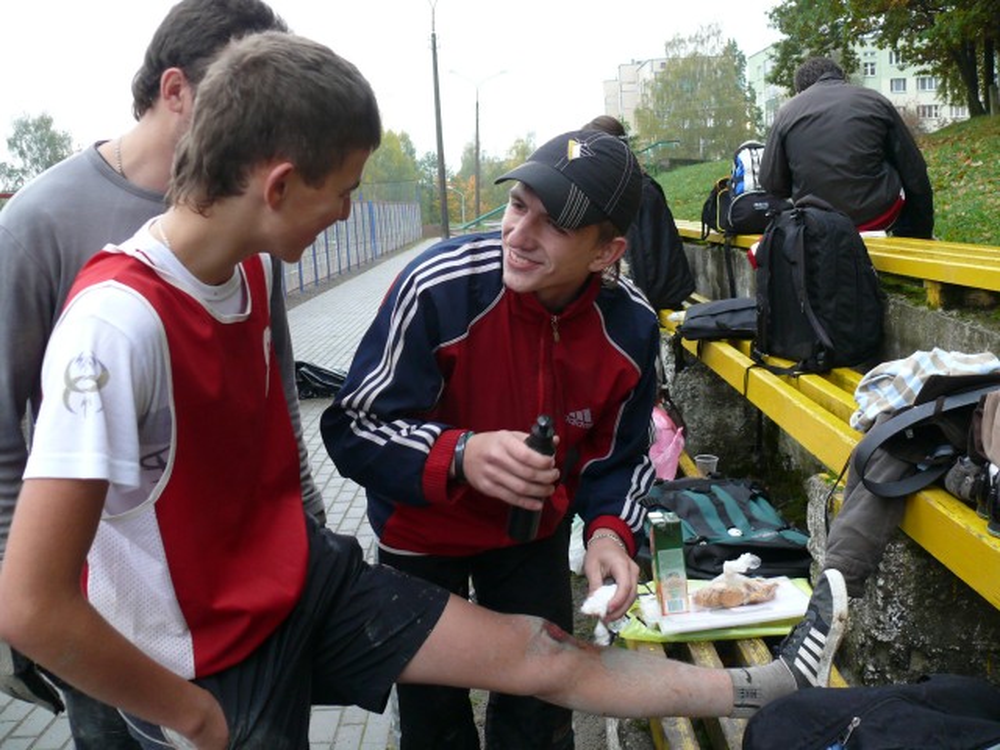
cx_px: 500
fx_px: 1011
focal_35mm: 35
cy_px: 375
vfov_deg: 40.7
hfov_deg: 52.6
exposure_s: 1/60
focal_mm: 7.4
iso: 200
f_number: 2.8
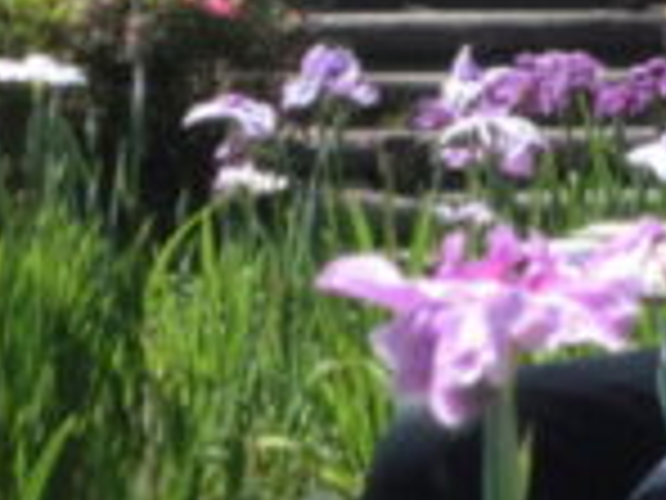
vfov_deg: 4.2
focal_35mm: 349
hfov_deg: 5.7
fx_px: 6715
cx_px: 716
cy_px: -203
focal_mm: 15.51
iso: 50
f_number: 4.8
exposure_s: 1/250
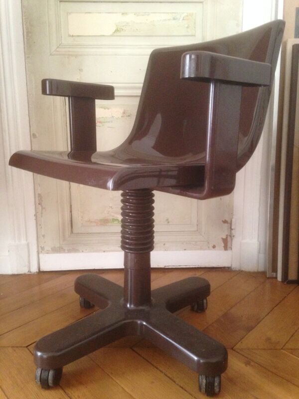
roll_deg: -1.1
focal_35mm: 33
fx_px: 380
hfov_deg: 42.9
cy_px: 200
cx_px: 150
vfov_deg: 55.4
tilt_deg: -11.9
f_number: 2.4
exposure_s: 1/15
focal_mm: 4.12
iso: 400
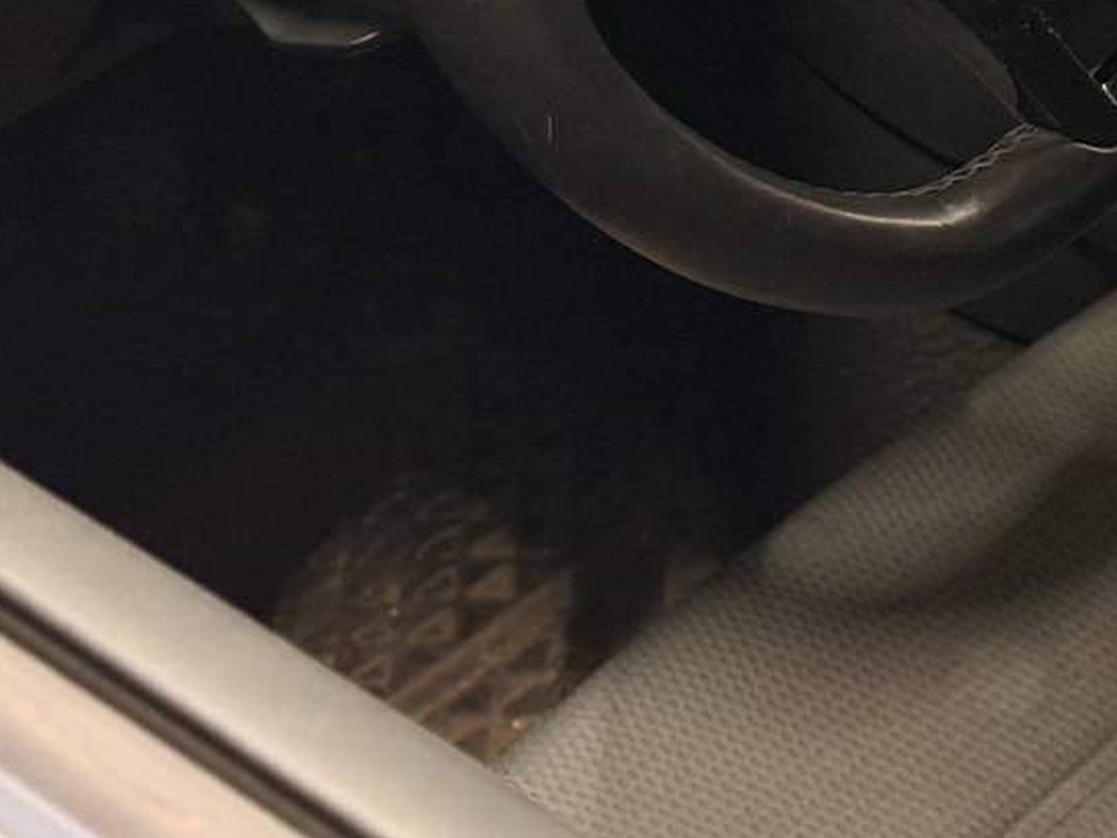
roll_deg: +2.0
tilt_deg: -31.8
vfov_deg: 11.4
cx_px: 1020
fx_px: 4098
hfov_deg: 15.3
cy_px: -253
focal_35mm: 127
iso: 320
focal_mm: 6.76
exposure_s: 1/33
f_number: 1.78
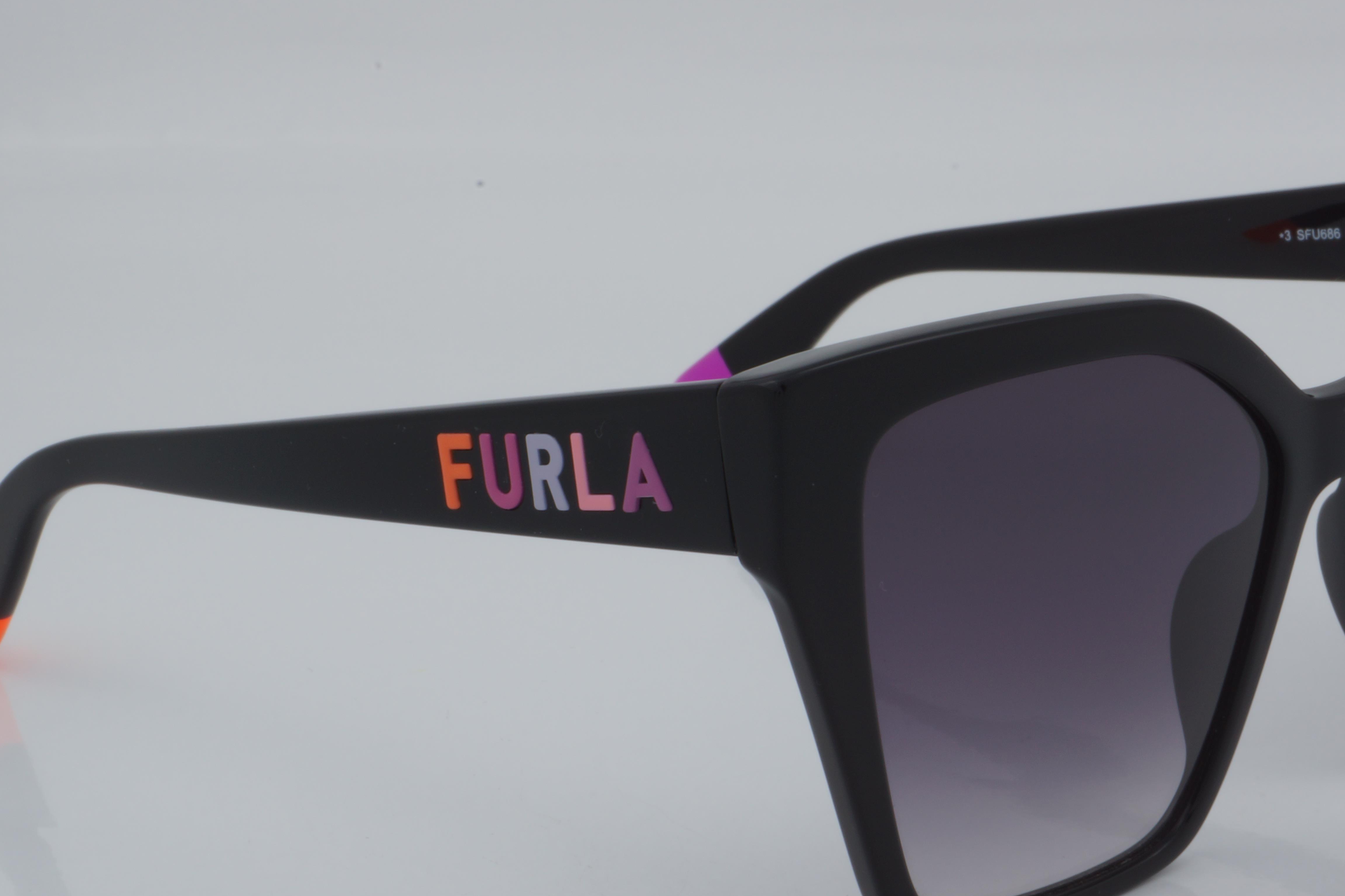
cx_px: 803
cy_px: 514
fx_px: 3661
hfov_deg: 20.8
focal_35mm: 98
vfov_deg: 14.0
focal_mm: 50
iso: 100
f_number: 32
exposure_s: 1/4
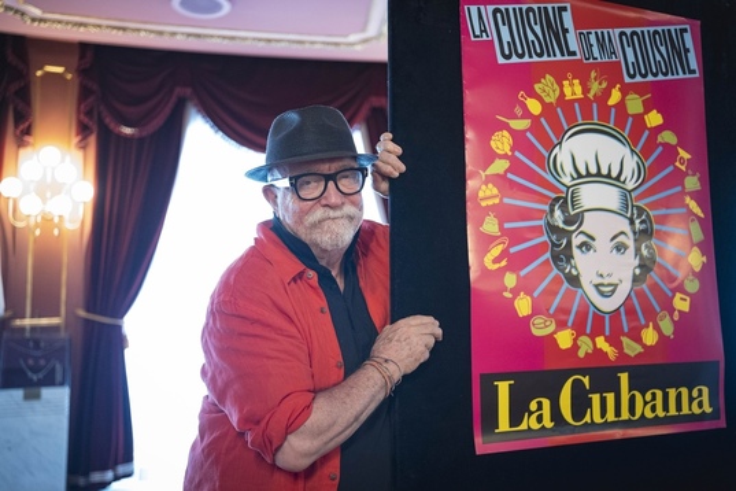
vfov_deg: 37.9
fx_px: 715
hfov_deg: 54.4
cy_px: 246
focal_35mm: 35
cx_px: 368
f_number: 2.2
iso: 6400
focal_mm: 35
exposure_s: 1/250
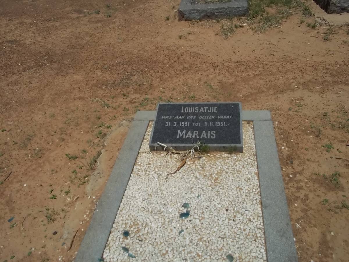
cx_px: 174
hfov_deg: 56.8
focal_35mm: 32
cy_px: 131
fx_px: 323
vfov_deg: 44.2
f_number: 5.5
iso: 80
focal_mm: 5.7
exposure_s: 1/1250
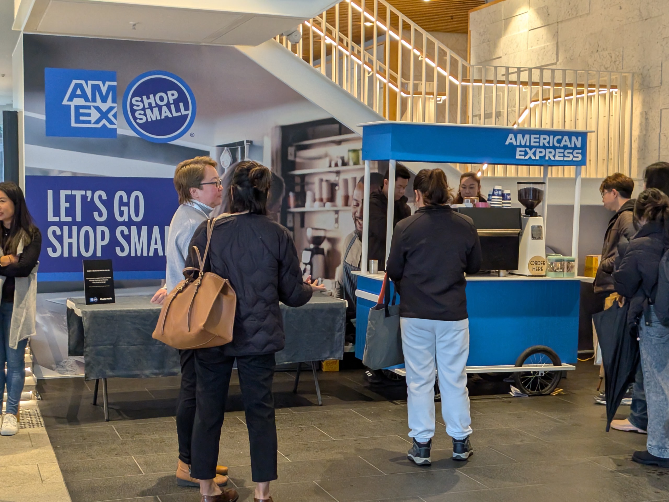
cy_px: 251
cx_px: 334
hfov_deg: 38.9
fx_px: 947
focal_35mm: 49
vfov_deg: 29.7
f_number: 1.7
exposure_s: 1/100
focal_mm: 4.53
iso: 249
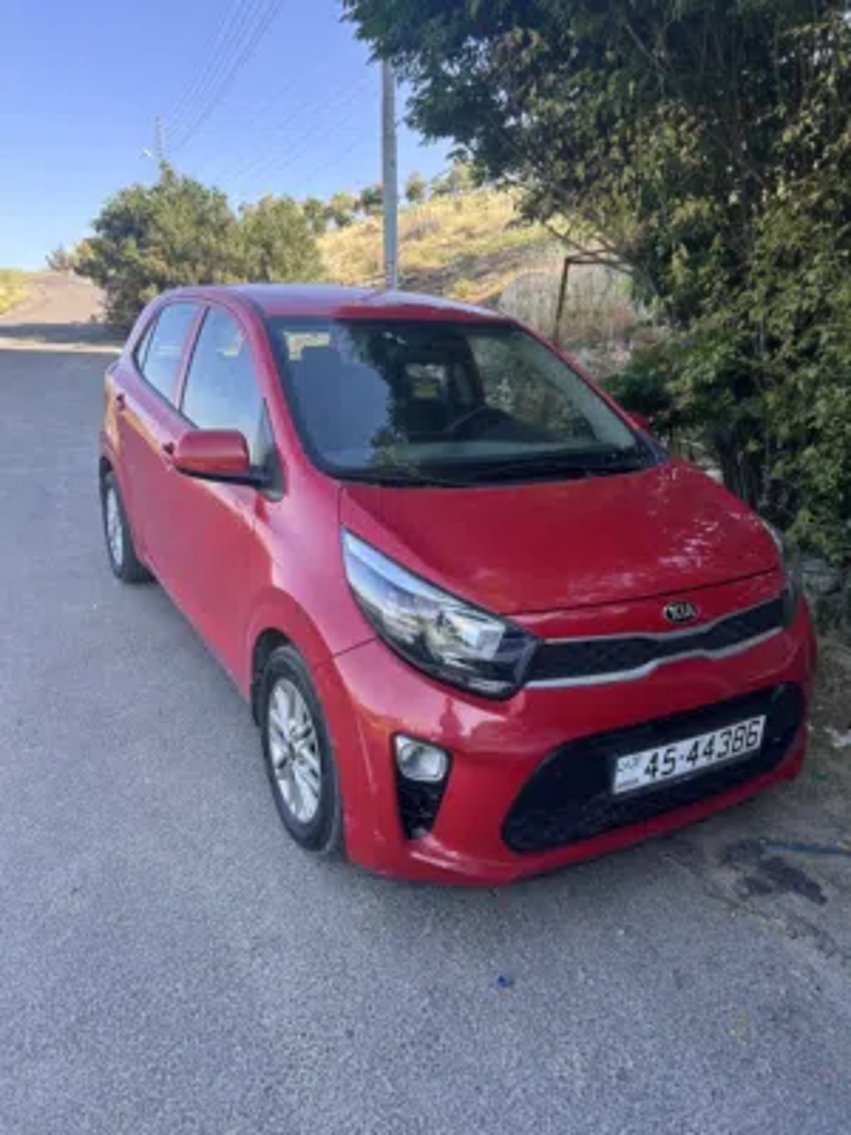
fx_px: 852
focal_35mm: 26
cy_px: 568
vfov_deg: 67.3
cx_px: 426
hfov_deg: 53.1
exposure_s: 1/509
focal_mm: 5.7
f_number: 1.5
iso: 50
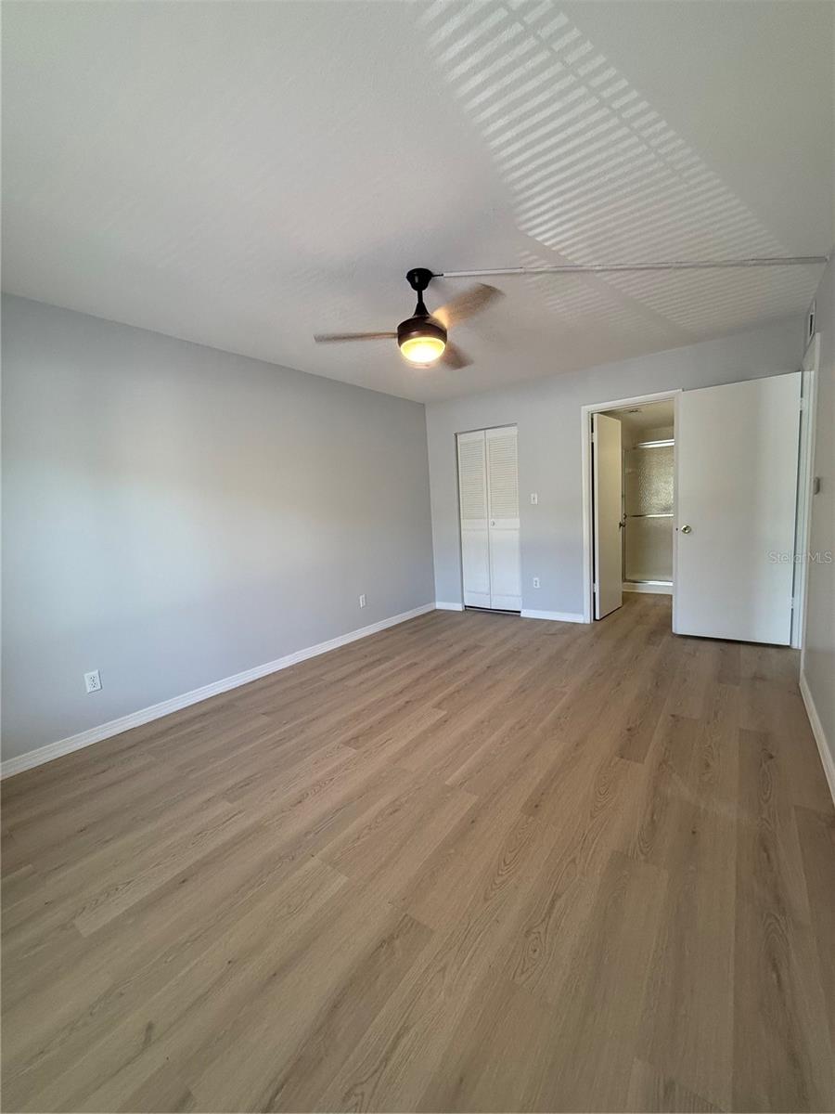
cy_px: 557
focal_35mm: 14
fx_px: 450
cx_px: 418
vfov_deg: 102.1
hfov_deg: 85.7
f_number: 2.2
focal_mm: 2.22
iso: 250
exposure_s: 1/120
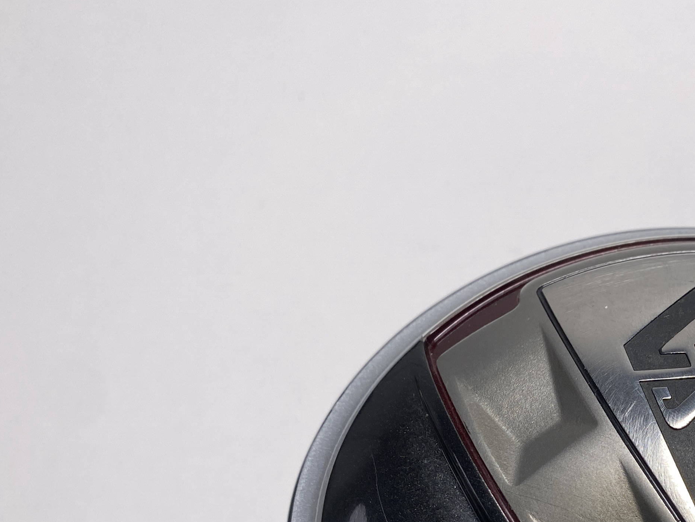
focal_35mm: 56
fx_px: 1124
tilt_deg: -64.6
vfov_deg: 25.1
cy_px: 500
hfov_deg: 31.8
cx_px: 687
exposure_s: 1/742
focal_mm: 4.25
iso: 32
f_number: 1.8
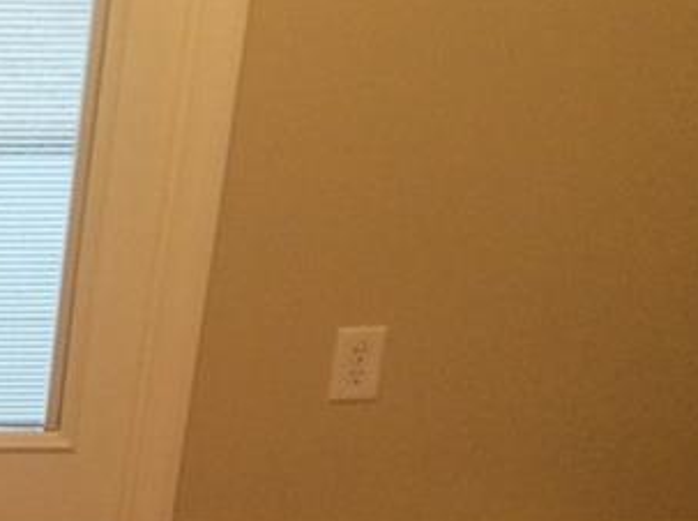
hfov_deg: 16.8
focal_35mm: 108
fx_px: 2173
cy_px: 689
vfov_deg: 13.2
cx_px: -306
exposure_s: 1/24
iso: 64
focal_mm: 3.3
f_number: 2.4
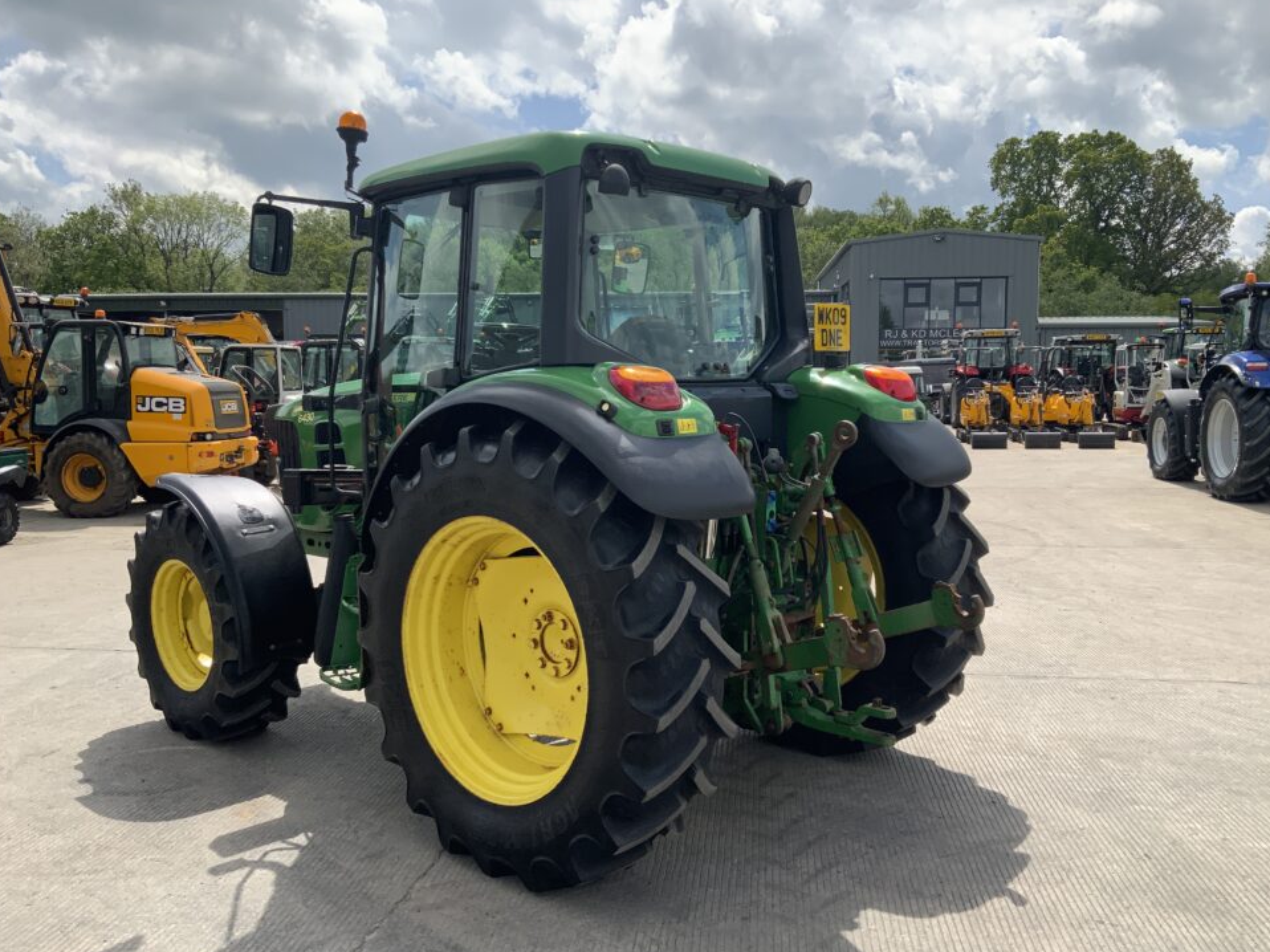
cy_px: 499
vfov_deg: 45.4
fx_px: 1137
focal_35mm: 31
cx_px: 664
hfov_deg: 58.3
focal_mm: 3
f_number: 1.8
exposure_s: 1/1626
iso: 16
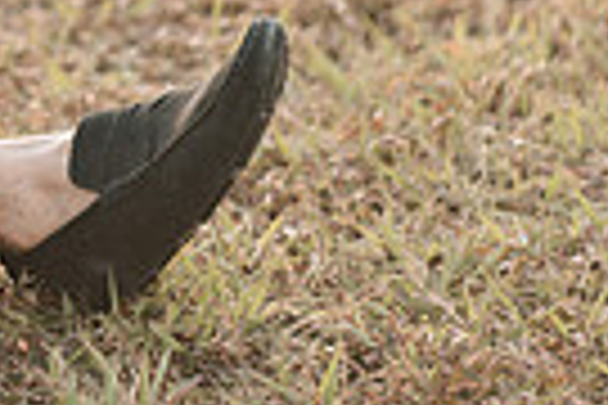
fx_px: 6147
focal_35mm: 364
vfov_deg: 3.7
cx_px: -509
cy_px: -344
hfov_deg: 5.6
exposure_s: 1/640
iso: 100
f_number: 2
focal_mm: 85
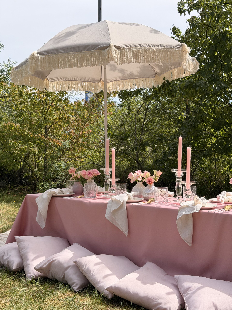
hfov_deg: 30.3
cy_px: 155
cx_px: 116
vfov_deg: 39.7
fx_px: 429
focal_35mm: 48
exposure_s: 1/3534
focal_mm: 6.76
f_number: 1.78
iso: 100
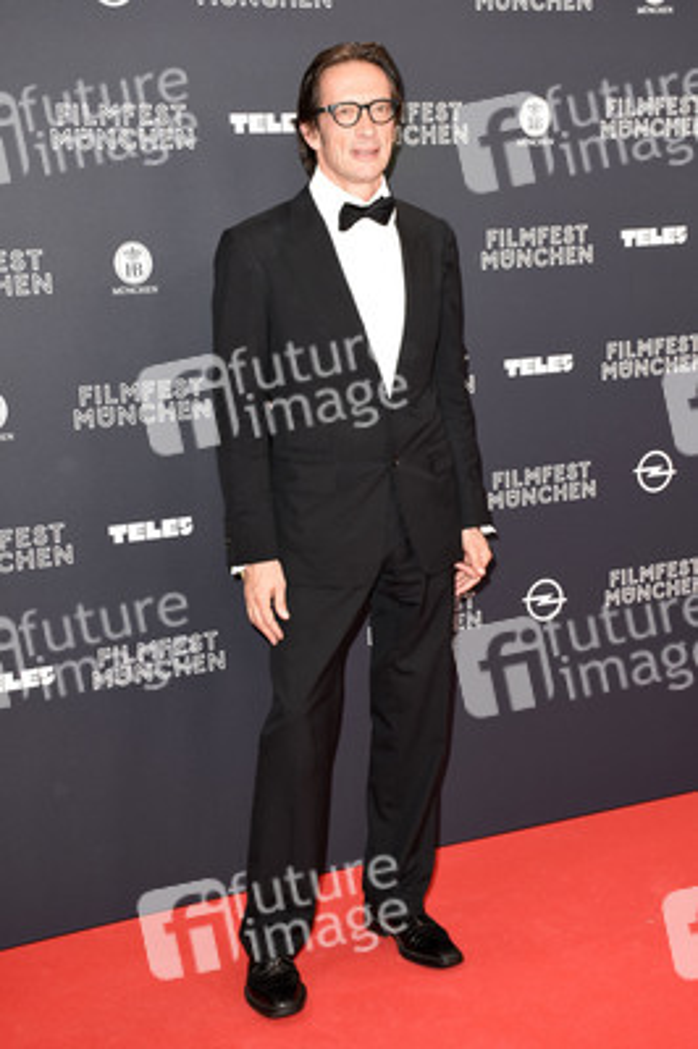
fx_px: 1529
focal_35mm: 52
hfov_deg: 25.7
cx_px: 349
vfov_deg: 37.9
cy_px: 524
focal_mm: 35
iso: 640
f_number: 6.3
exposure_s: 1/125
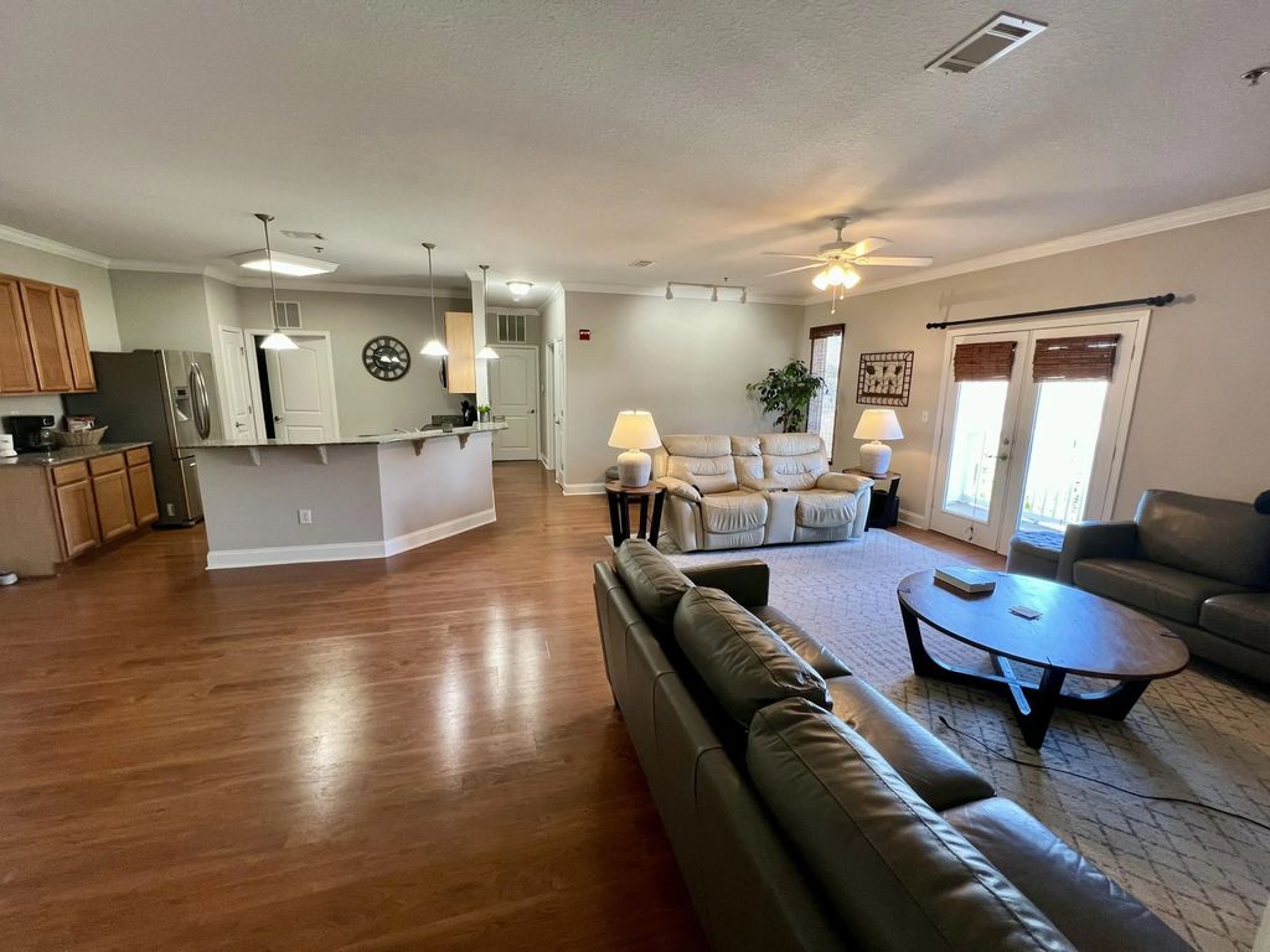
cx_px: 635
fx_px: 477
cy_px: 476
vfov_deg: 89.9
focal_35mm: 13
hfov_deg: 106.2
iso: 125
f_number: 1.8
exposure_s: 1/60
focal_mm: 1.57
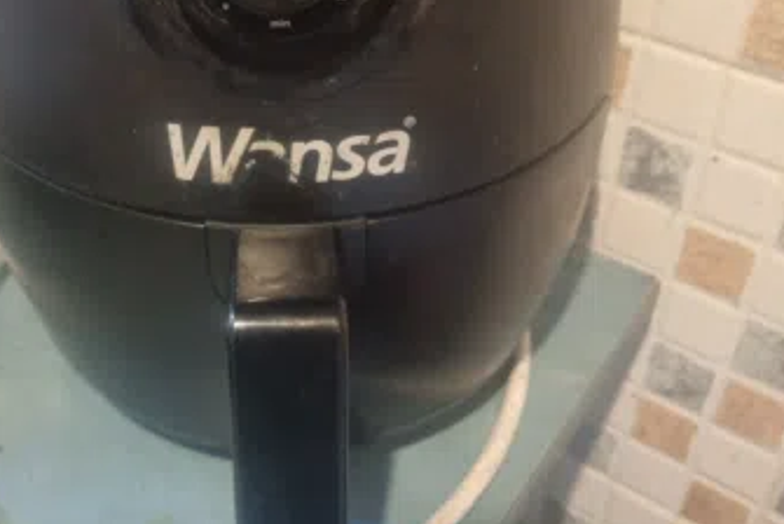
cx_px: 323
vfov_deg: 30.6
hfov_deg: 45.2
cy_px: 113
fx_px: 937
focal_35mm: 43
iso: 1250
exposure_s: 1/25
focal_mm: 5.4
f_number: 1.8
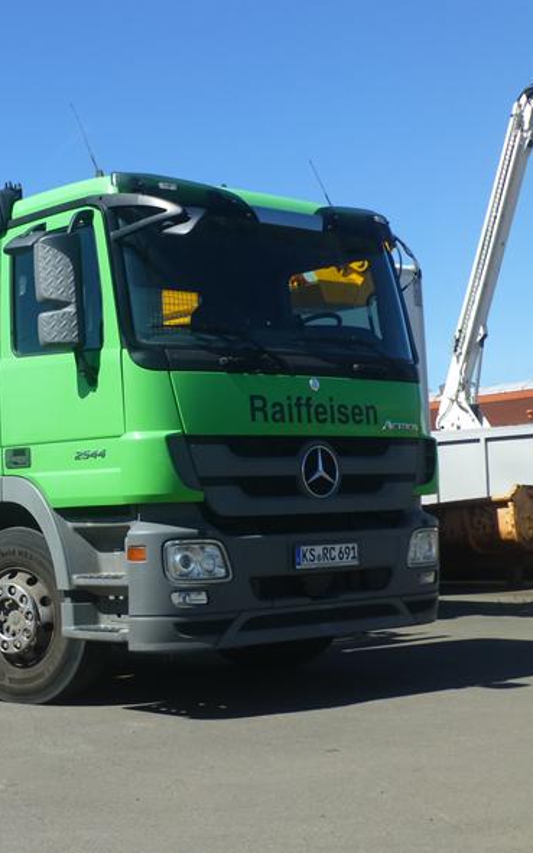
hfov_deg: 22.2
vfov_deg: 36.3
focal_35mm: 56
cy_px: 427
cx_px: -4
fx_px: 1302
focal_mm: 6.9
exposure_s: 1/800
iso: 100
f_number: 3.9
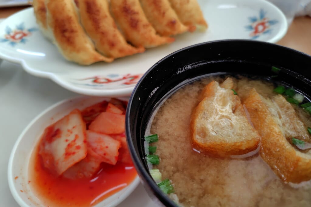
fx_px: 207
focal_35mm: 24
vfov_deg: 53.1
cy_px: 101
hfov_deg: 73.8
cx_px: 156
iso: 72
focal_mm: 5.6
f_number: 1.9
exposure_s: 1/120
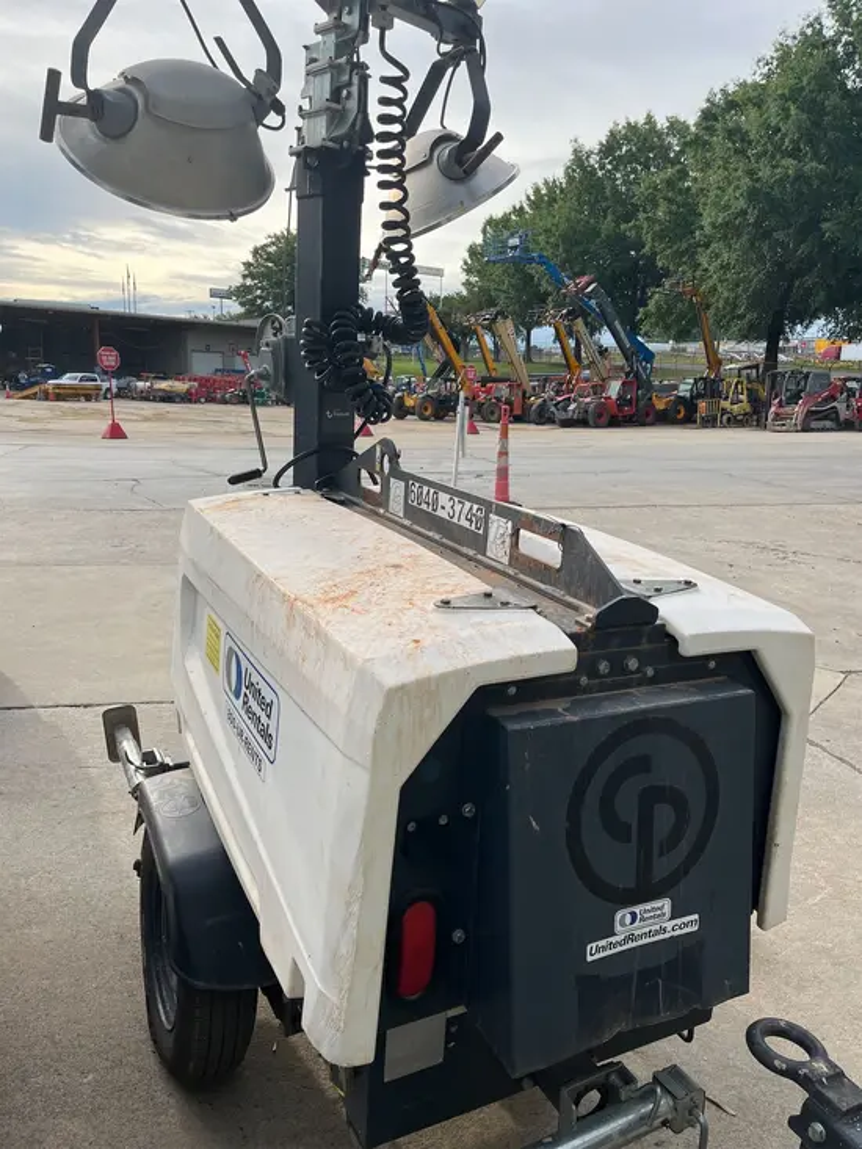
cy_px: 574
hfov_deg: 53.1
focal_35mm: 26
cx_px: 431
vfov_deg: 67.3
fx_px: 863
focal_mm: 5.1
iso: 50
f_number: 1.6
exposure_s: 1/1175
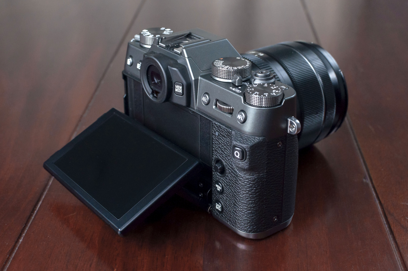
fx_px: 594
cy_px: 136
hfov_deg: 37.9
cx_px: 204
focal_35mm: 52
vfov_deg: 25.7
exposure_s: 1/200
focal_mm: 35
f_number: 8
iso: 800
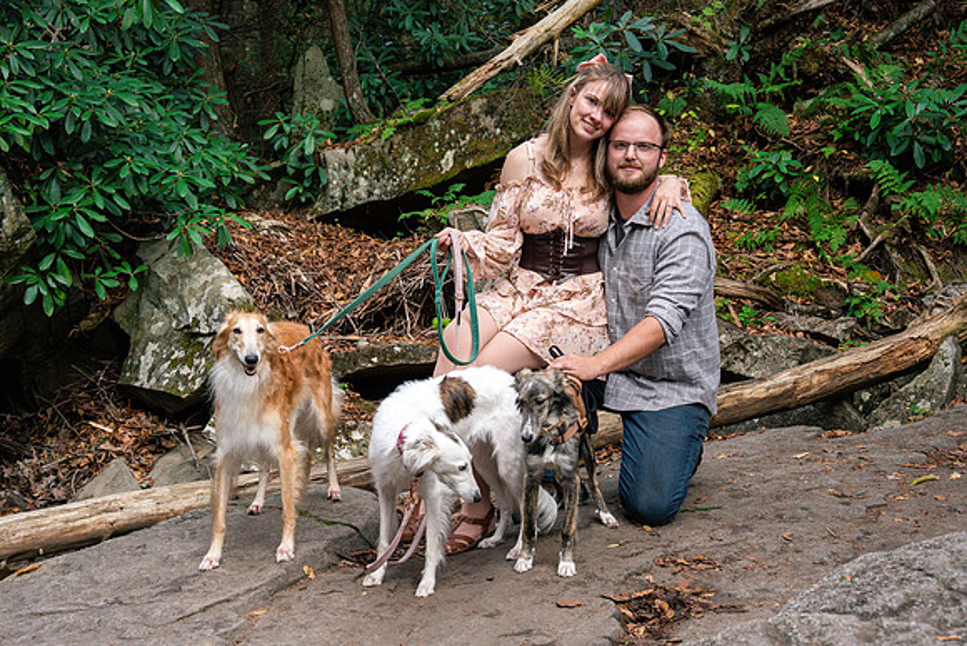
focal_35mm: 57
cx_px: 494
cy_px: 338
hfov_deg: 35.1
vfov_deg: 23.9
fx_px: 1527
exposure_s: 1/500
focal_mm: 53
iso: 2000
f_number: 8
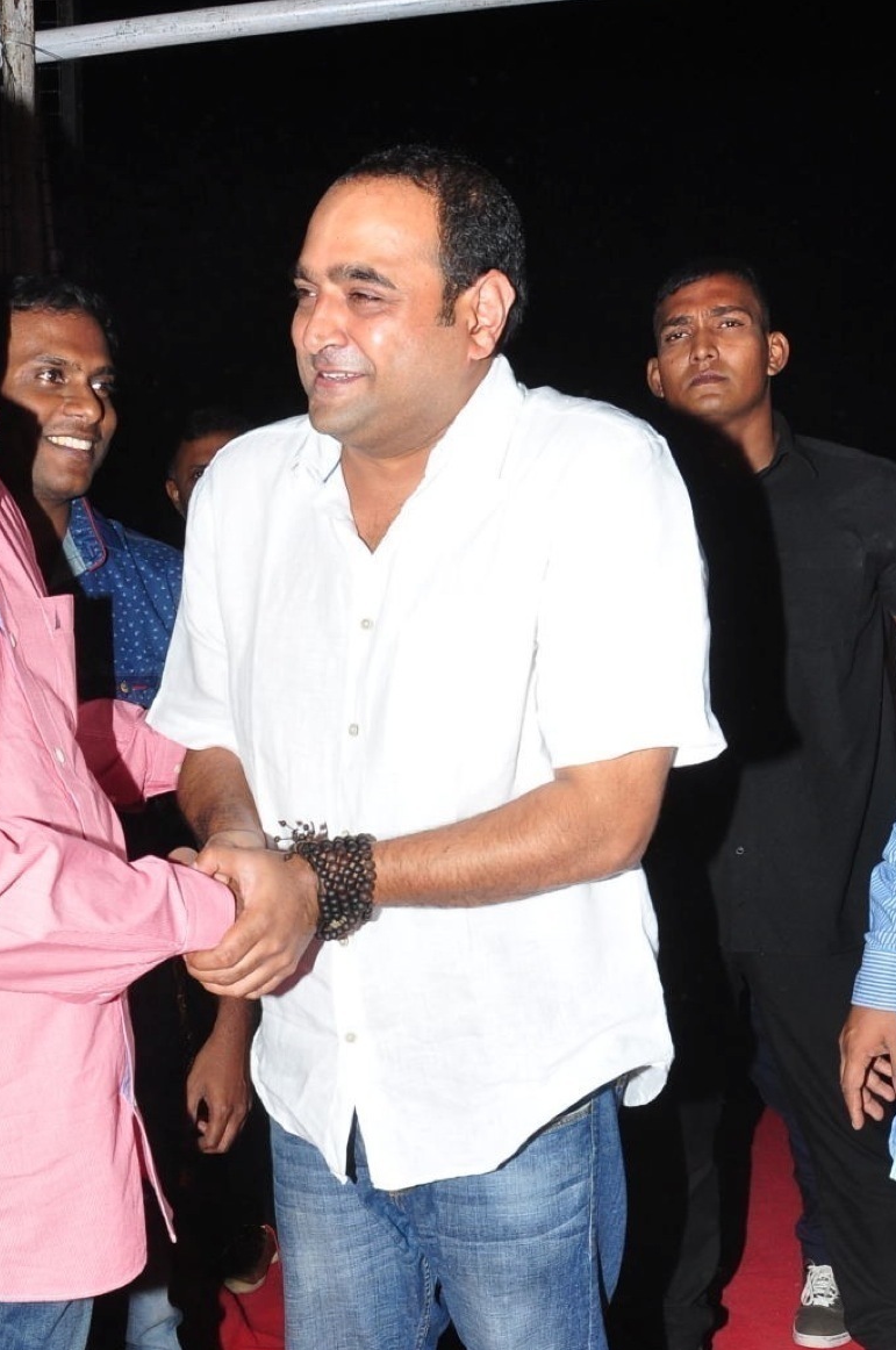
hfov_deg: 31.2
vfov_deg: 45.1
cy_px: 983
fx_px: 1573
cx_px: 225
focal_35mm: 42
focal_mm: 18
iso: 500
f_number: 9
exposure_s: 1/125
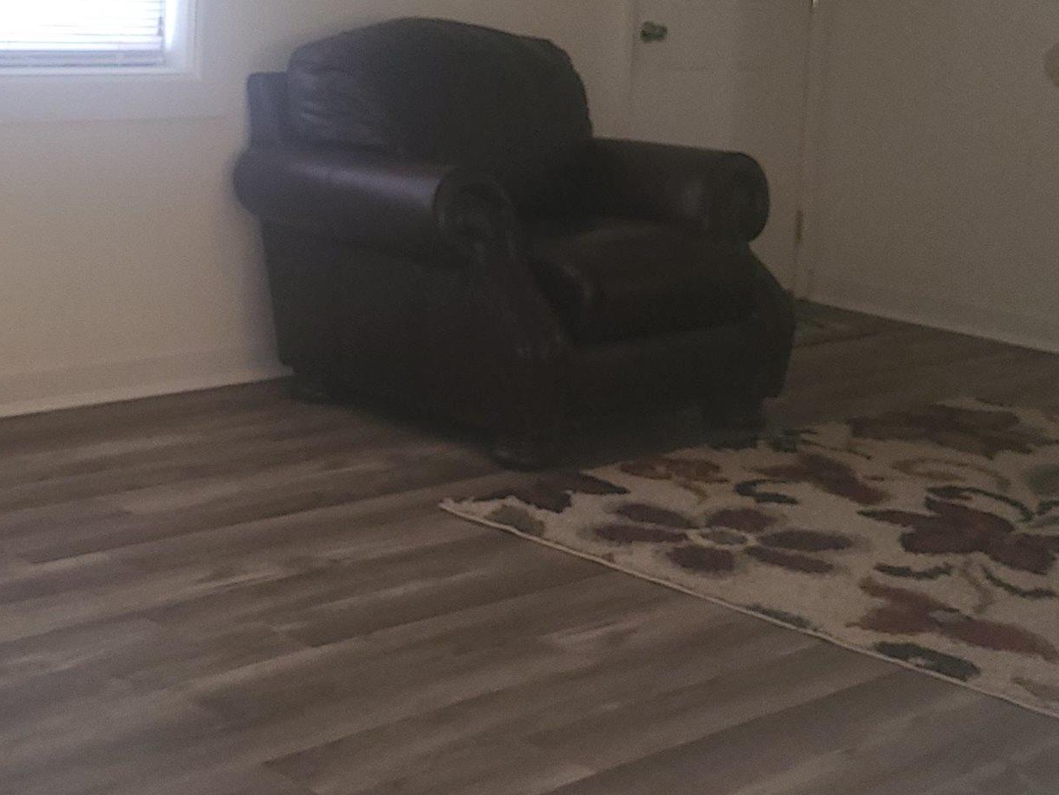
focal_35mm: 65
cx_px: 284
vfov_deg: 21.9
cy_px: 42
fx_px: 1989
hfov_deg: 29.4
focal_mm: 5.4
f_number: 1.8
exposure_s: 1/17
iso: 125
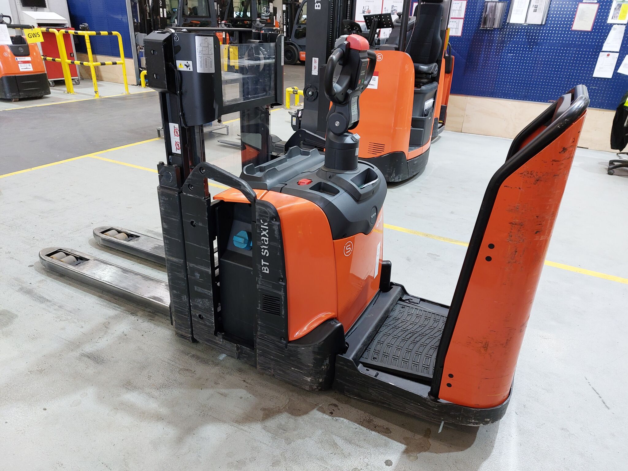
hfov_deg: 69.4
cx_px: 314
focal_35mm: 25
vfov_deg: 54.9
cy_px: 236
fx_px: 454
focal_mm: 5.23
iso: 250
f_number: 1.8
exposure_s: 1/60
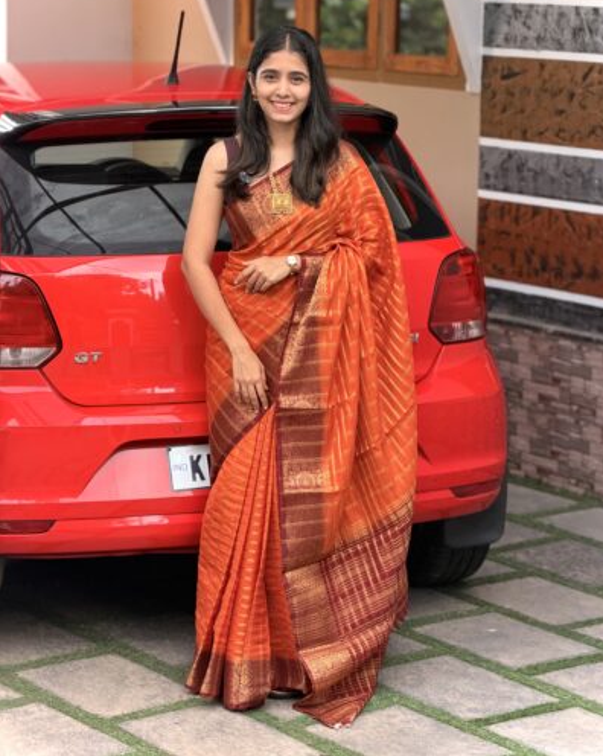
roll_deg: -0.7
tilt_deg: -10.3
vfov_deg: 18.3
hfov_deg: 14.7
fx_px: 2345
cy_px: 359
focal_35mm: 105
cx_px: 303
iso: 250
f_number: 2.8
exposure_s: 1/121
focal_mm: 16.89
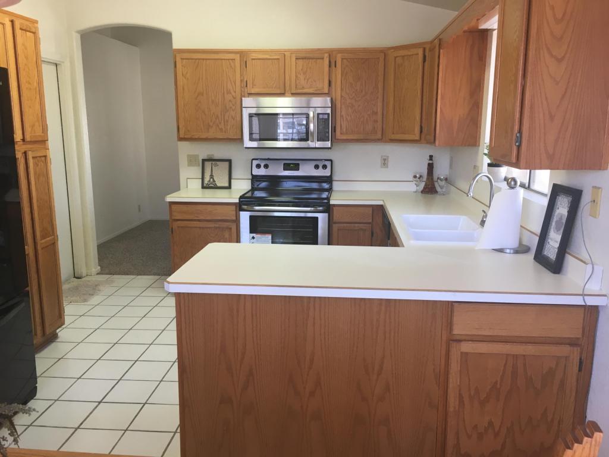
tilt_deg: -10.9
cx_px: 304
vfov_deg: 48.2
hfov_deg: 61.7
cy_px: 228
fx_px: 510
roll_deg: -0.4
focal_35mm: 29
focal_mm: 4.15
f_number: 2.2
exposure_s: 1/30
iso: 64
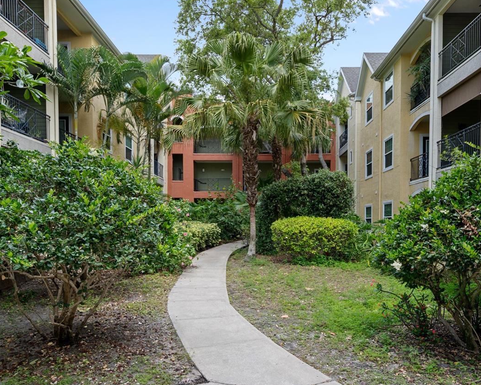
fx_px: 328
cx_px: 248
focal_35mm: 23
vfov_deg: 60.8
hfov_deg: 72.6
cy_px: 173
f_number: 9
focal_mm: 16
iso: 320
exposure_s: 1/80
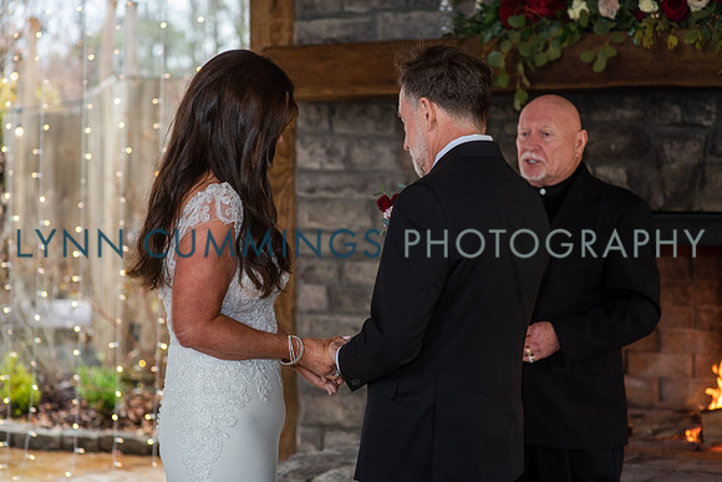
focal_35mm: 85
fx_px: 1705
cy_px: 241
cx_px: 361
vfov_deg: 16.1
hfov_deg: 23.9
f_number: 3.2
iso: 640
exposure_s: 1/125
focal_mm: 85
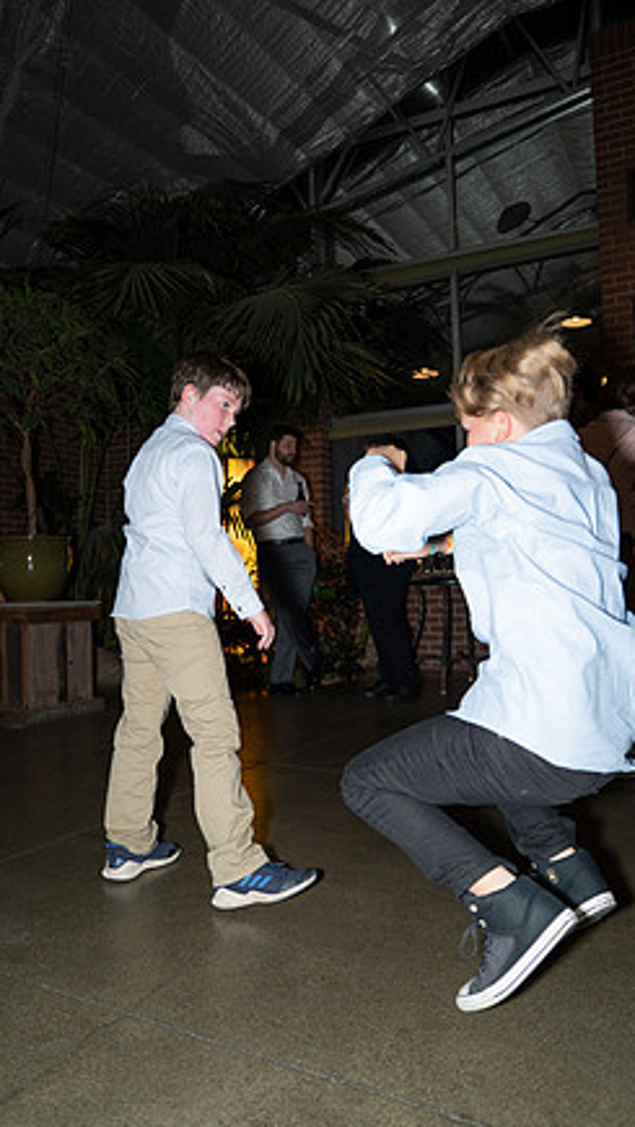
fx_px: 778
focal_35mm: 26
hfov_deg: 44.4
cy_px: 554
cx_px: 295
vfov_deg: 71.9
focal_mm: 24
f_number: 2.8
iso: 1600
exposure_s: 1/250
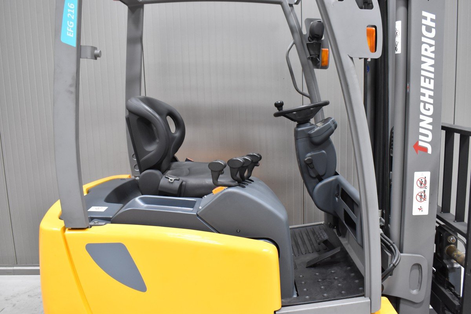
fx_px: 412
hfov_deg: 59.5
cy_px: 157
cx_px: 236
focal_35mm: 32
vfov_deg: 41.7
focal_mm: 21
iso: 1600
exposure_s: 1/25
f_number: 5
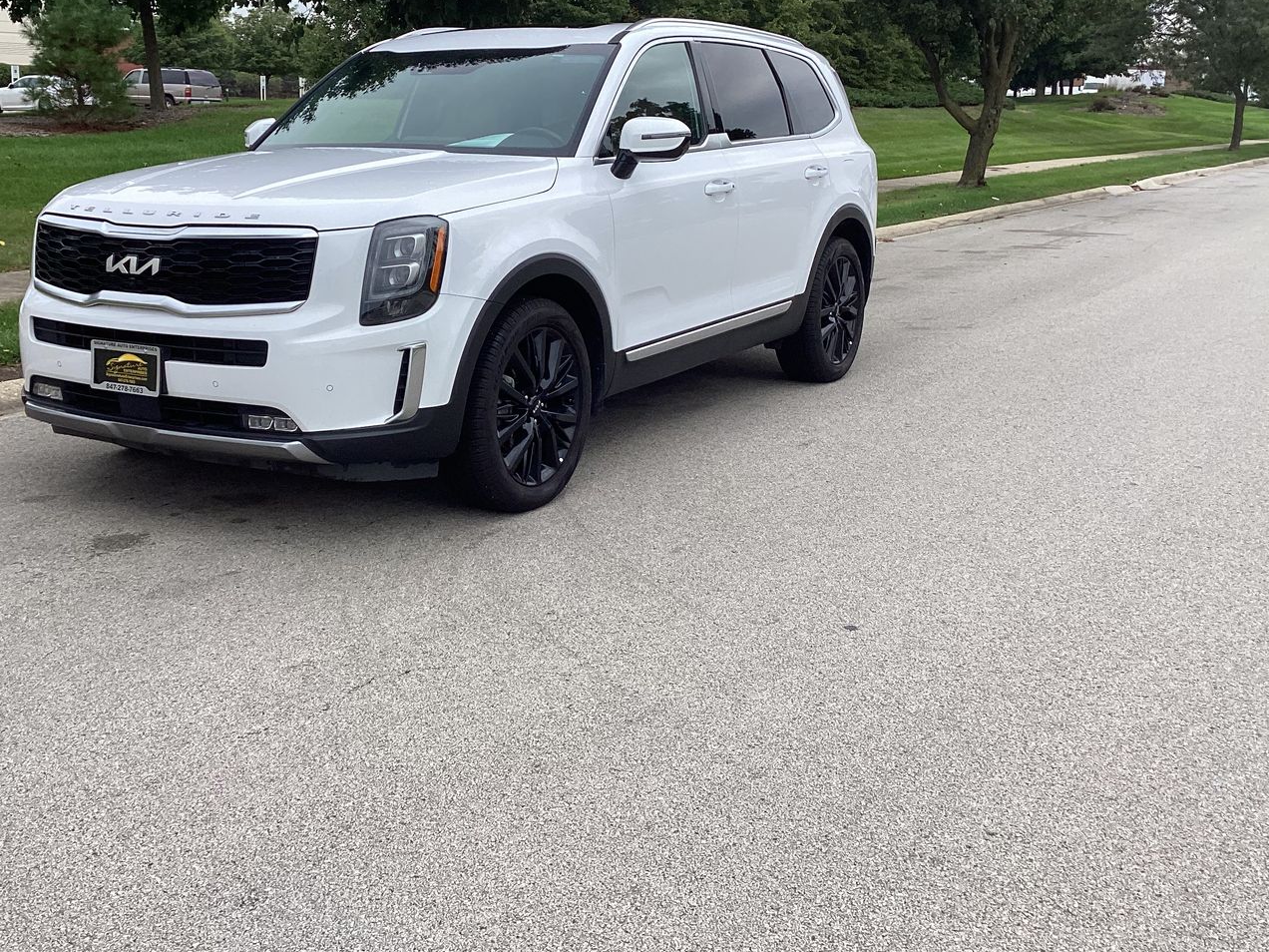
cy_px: 370
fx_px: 1430
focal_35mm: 39
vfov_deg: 36.7
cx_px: 511
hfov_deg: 47.6
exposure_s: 1/622
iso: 25
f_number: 2.4
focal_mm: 3.3
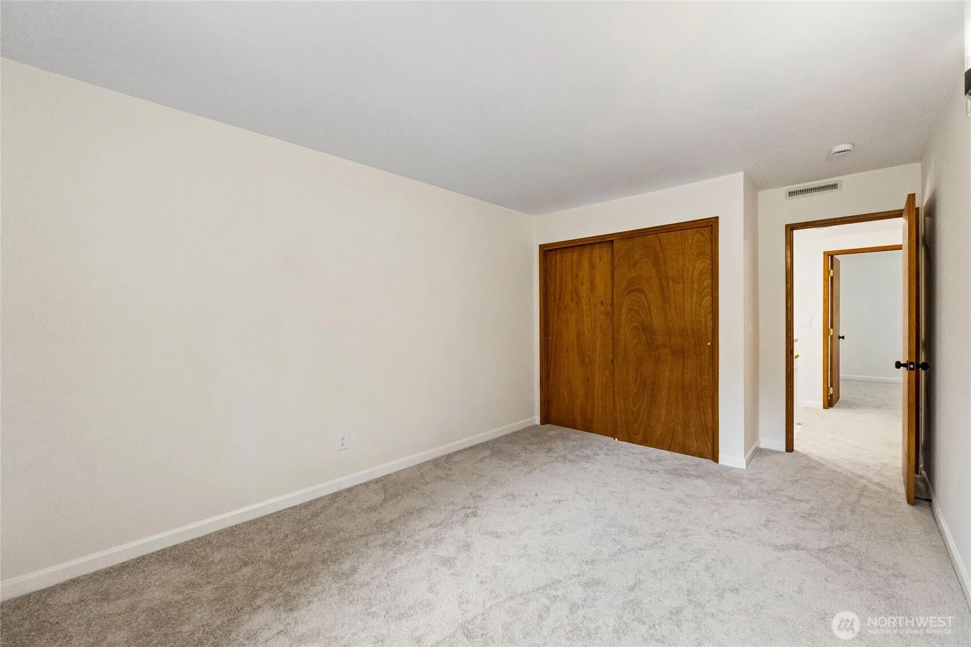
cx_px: 486
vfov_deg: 77.3
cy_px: 324
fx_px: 405
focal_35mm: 15
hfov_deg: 100.4
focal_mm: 10
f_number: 9
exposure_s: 1/30
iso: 1600
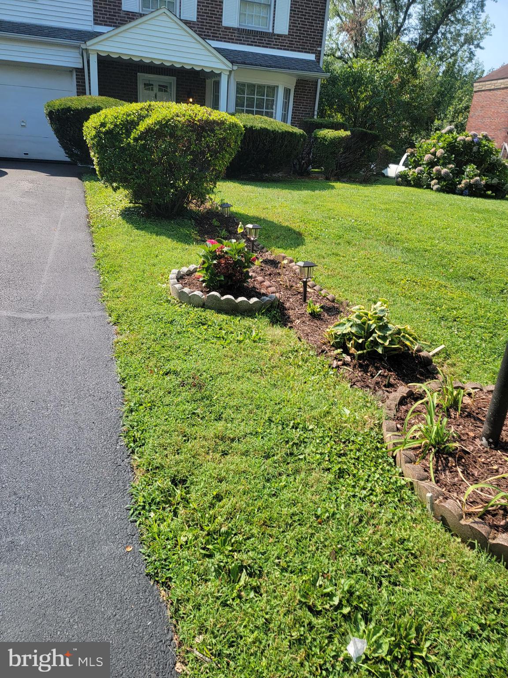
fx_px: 470
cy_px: 339
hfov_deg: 56.8
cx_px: 254
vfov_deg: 71.6
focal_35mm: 24
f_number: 1.8
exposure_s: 1/426
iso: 16
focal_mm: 6.7
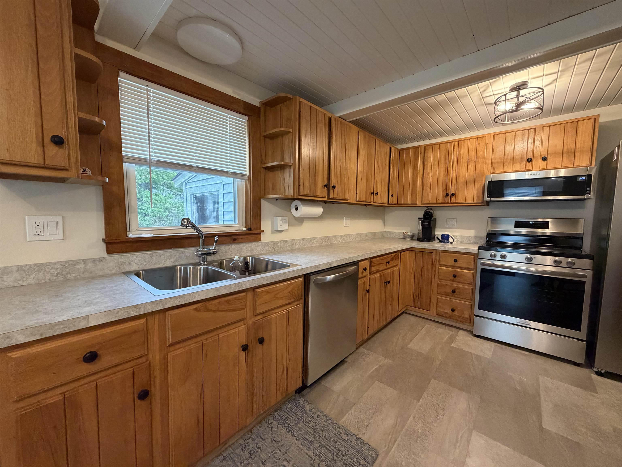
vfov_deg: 85.7
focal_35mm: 14
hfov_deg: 102.1
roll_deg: -1.0
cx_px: 311
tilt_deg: -3.8
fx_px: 252
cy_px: 234
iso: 500
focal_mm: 2.22
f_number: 2.2
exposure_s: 1/60
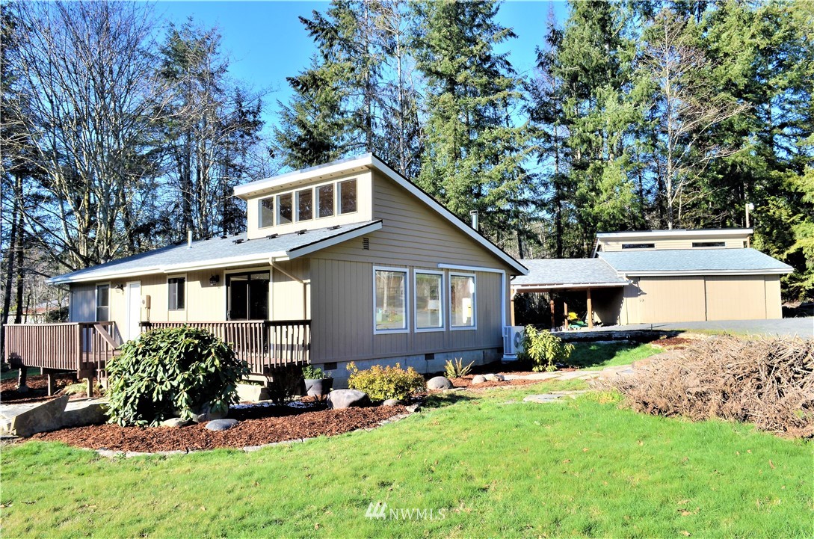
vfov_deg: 47.7
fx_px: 609
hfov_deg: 67.5
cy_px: 270
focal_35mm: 27
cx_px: 407
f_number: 11
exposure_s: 1/125
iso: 160
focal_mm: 18
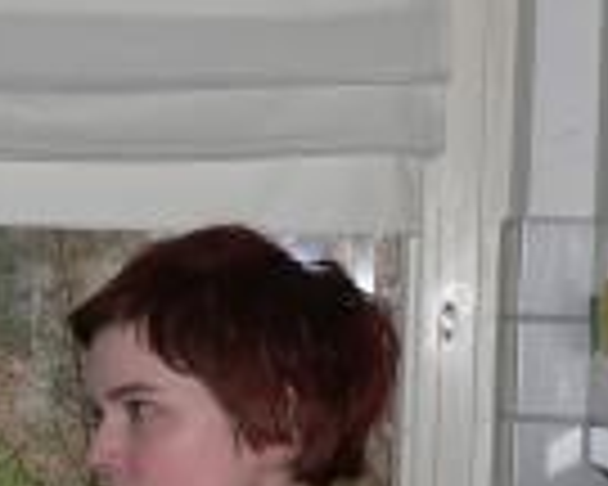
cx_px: -131
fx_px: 2987
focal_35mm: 166
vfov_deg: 9.1
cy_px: 675
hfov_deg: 11.4
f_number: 2.8
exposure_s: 1/250
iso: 100
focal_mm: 6
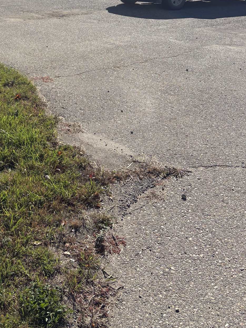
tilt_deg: -11.5
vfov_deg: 37.8
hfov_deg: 29.4
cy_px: 53
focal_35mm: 48
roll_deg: -0.3
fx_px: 455
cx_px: 38
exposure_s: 1/5348
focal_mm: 5.96
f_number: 1.6
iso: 50
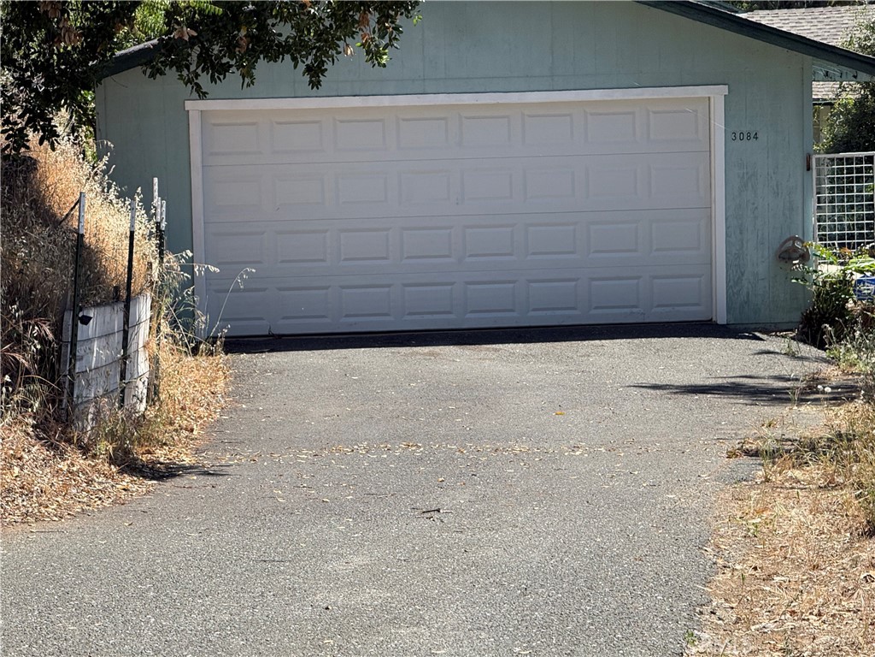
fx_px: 3033
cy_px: 328
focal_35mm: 120
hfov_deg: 16.4
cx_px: 438
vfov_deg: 12.3
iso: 50
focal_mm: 15.66
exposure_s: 1/714
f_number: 2.8
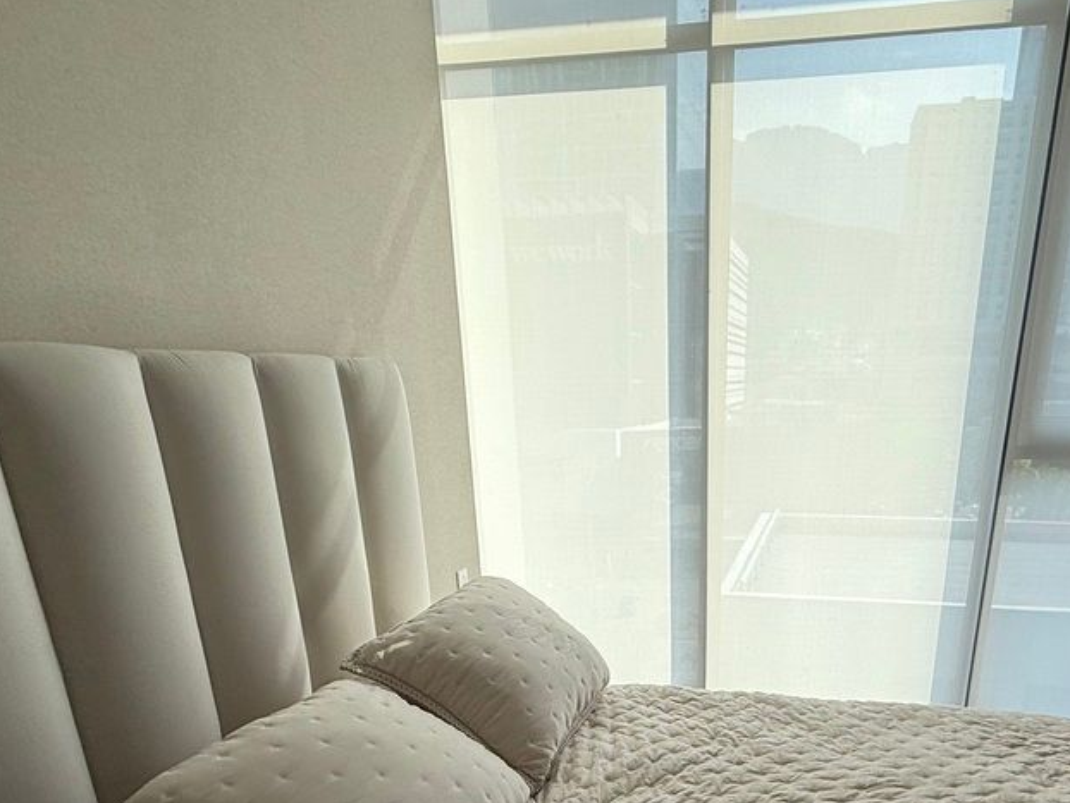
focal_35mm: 27
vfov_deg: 46.9
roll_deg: -1.5
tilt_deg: -21.3
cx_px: 664
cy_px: 705
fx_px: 835
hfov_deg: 64.4
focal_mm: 2.22
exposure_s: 1/161
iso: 50
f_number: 2.2
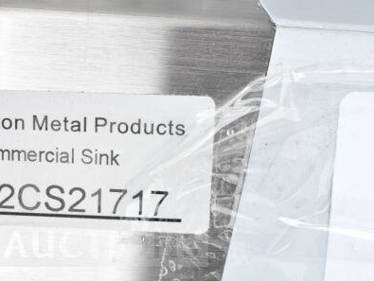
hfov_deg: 21.8
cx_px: 101
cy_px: 192
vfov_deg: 16.6
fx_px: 962
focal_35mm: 89
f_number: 8
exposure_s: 1/200
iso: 1600
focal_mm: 40
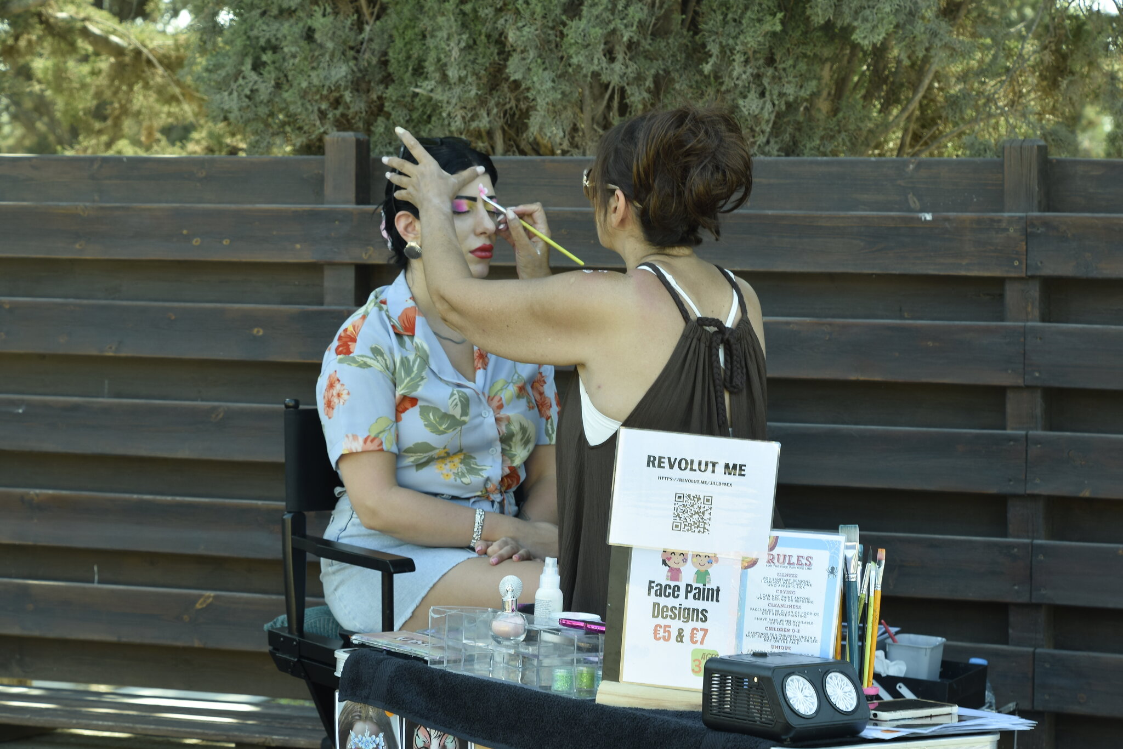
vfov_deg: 13.0
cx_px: 562
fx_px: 3276
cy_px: 374
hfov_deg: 19.5
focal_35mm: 105
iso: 100
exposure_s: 1/50
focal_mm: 70
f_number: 8
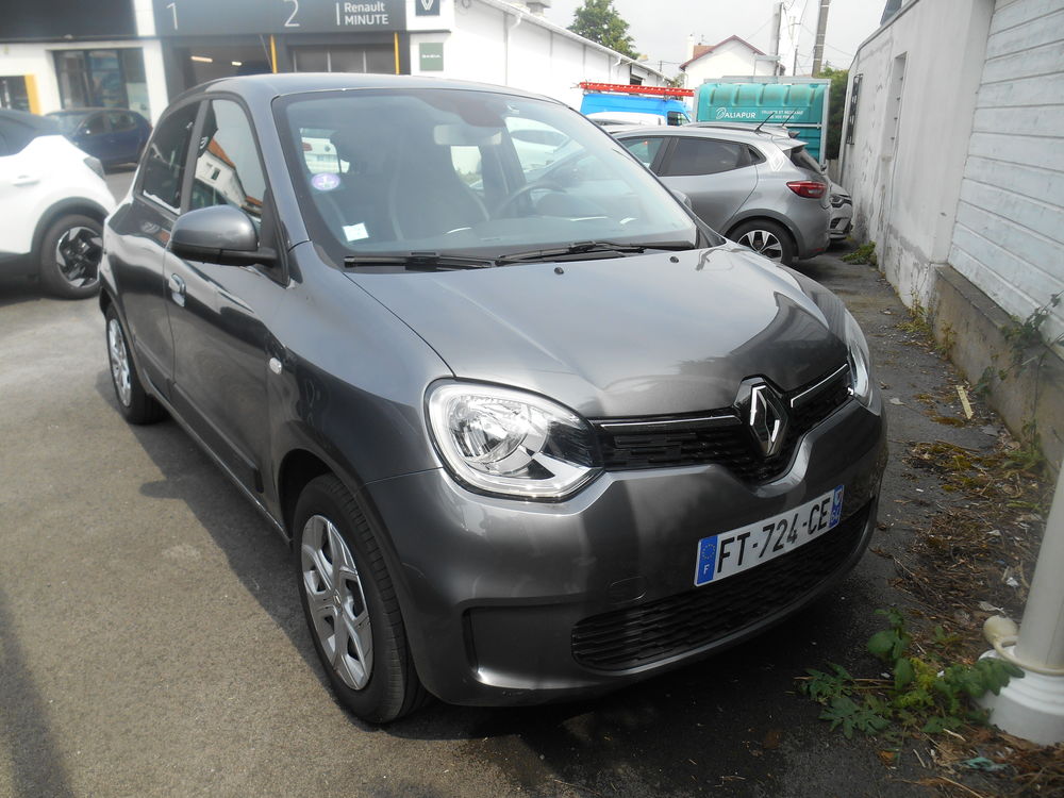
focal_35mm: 26
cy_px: 399
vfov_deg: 53.1
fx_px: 799
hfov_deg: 67.3
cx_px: 532
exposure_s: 1/500
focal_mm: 4.7
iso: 80
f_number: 3.4
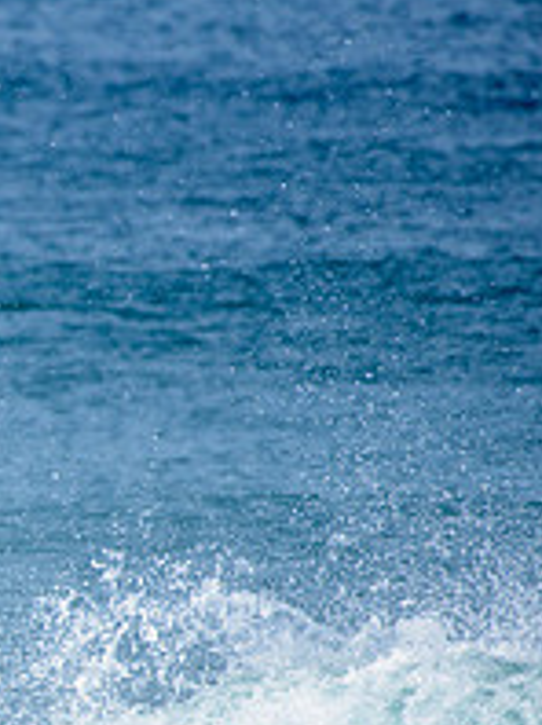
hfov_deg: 1.1
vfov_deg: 1.4
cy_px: 665
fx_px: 29500
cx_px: -465
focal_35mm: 1410
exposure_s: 1/2000
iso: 160
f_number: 5.6
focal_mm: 500
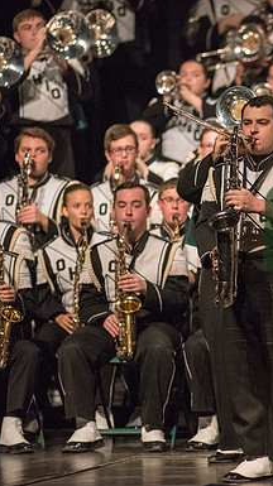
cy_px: 243
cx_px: 360
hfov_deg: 2.6
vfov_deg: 4.6
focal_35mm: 474
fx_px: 6112
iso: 4000
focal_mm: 300
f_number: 2.8
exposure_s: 1/500
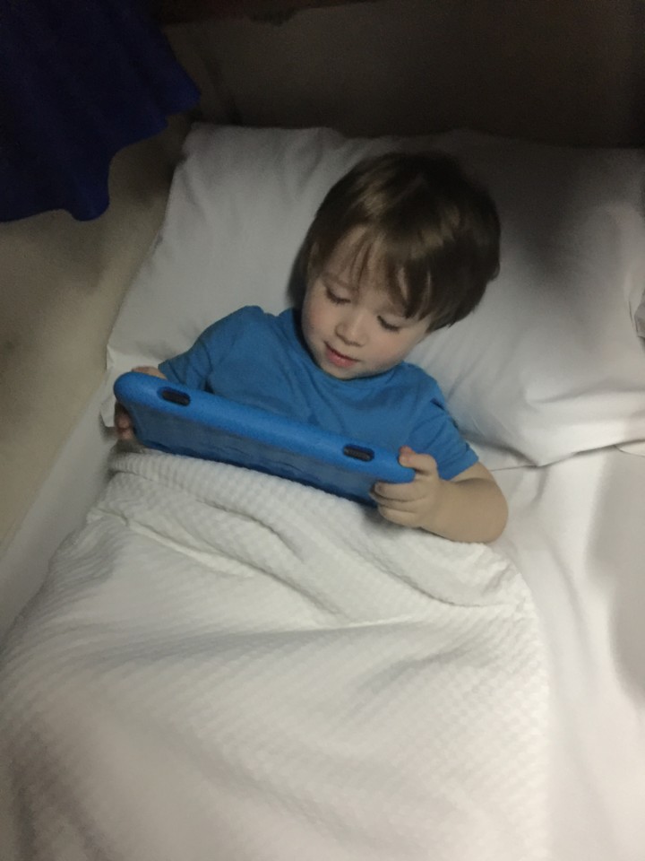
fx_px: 720
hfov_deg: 48.2
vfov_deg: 61.7
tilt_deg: -51.6
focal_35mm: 29
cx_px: 322
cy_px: 430
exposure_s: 1/4
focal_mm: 4.15
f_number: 2.2
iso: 160
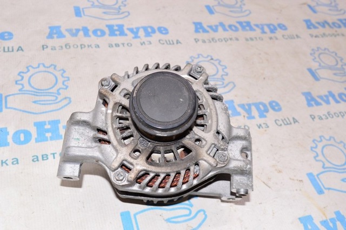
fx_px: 360
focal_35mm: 38
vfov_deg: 35.4
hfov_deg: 51.3
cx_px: 173
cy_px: 115
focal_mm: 25
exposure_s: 1/125
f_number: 8
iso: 1600
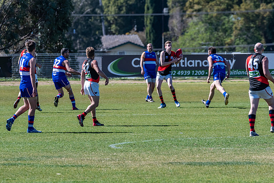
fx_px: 4012
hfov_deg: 3.9
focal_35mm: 527
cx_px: 137
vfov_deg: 2.6
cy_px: 92
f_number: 8
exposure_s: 1/2500
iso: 800
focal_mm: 350
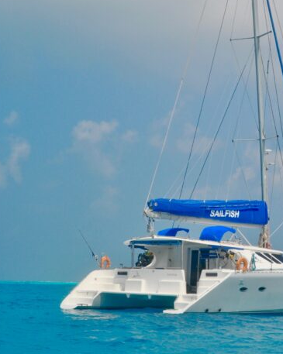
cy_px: 167
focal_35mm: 83
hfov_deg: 18.3
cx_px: 249
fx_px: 868
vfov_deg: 23.1
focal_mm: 35
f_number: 11
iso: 200
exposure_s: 1/500
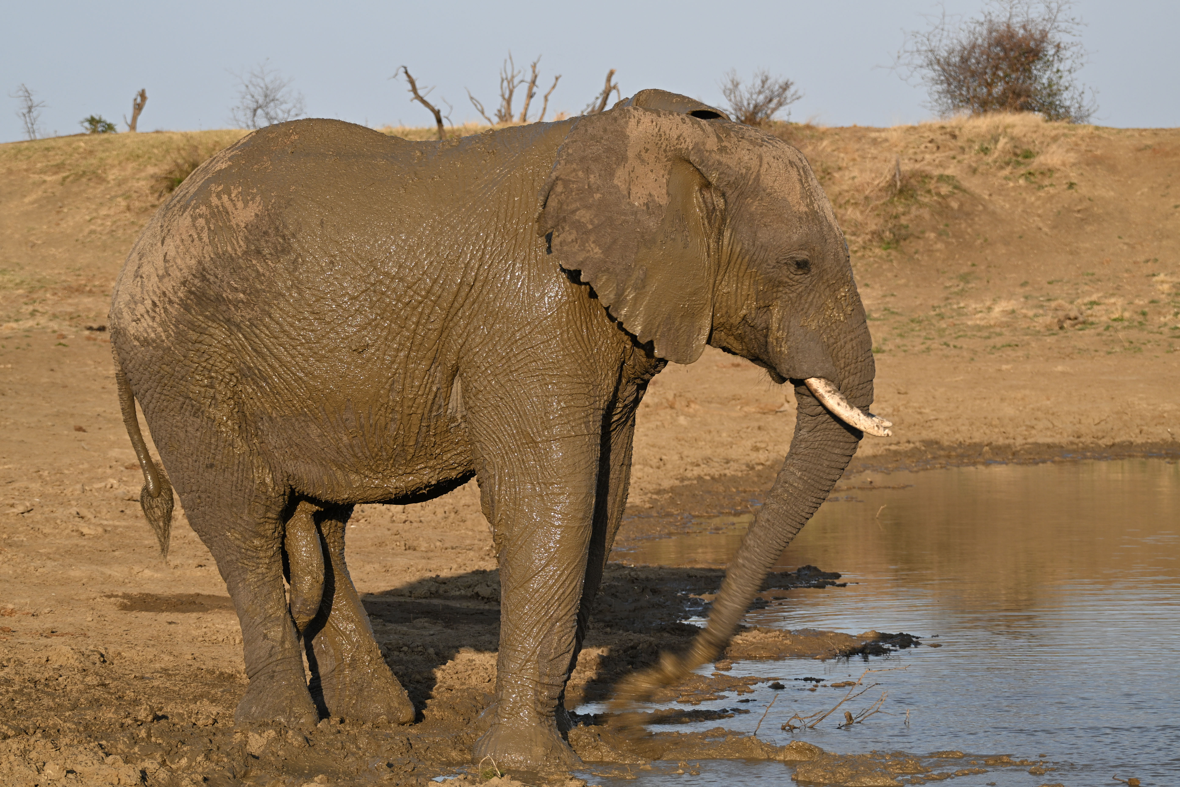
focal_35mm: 158
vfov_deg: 8.7
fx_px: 5162
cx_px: 590
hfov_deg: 13.0
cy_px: 394
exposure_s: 1/100
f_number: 6.7
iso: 100
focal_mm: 105
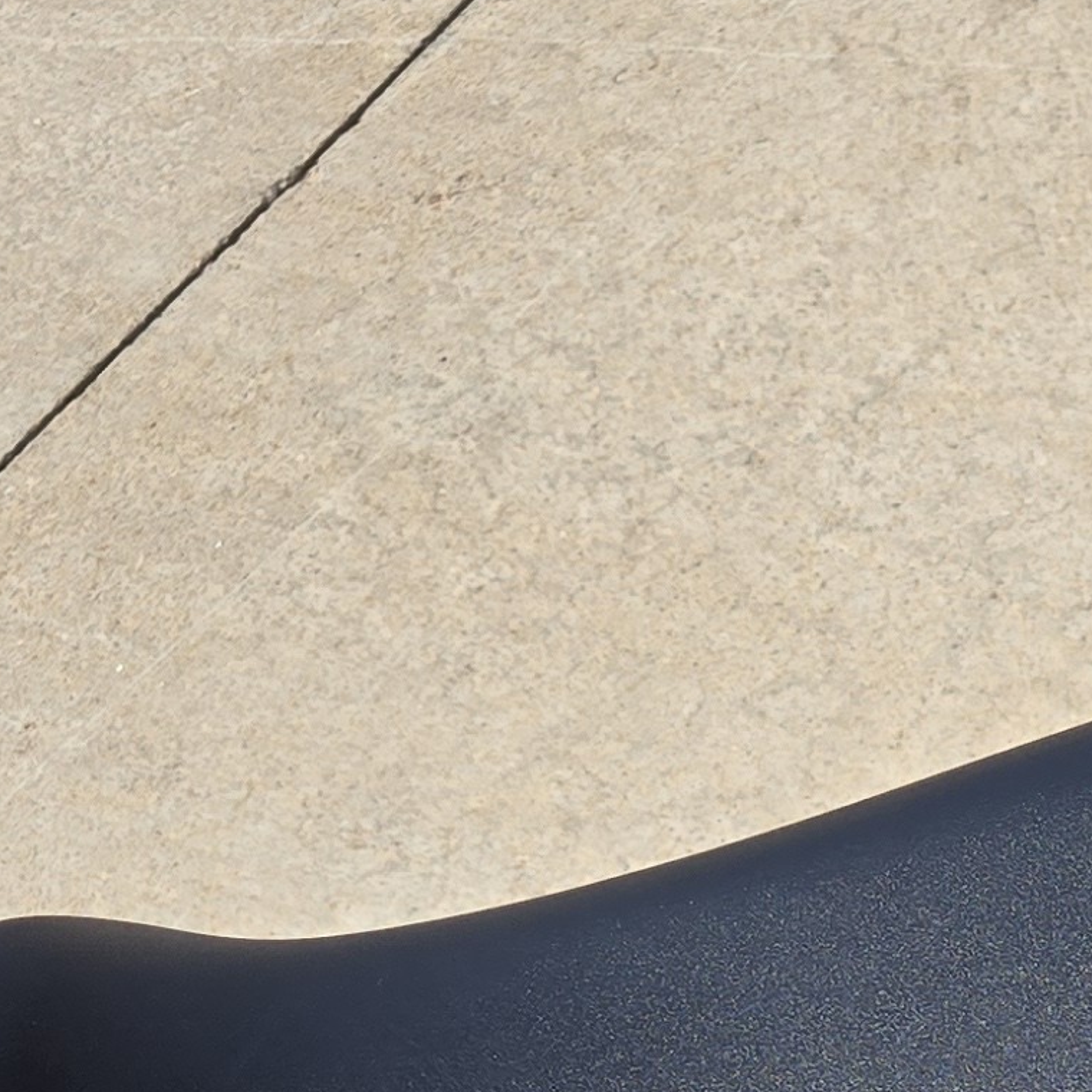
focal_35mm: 107
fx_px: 3819
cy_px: 1300
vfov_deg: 15.7
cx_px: 1605
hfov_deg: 15.1
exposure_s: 1/1983
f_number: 1.8
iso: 25
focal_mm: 5.4
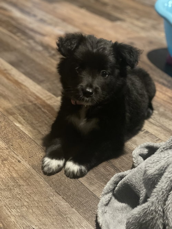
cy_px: 114
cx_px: 86
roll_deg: -7.3
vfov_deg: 36.8
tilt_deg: -31.3
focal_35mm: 52
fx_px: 345
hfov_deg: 28.0
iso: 640
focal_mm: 6
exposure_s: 1/15
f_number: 2
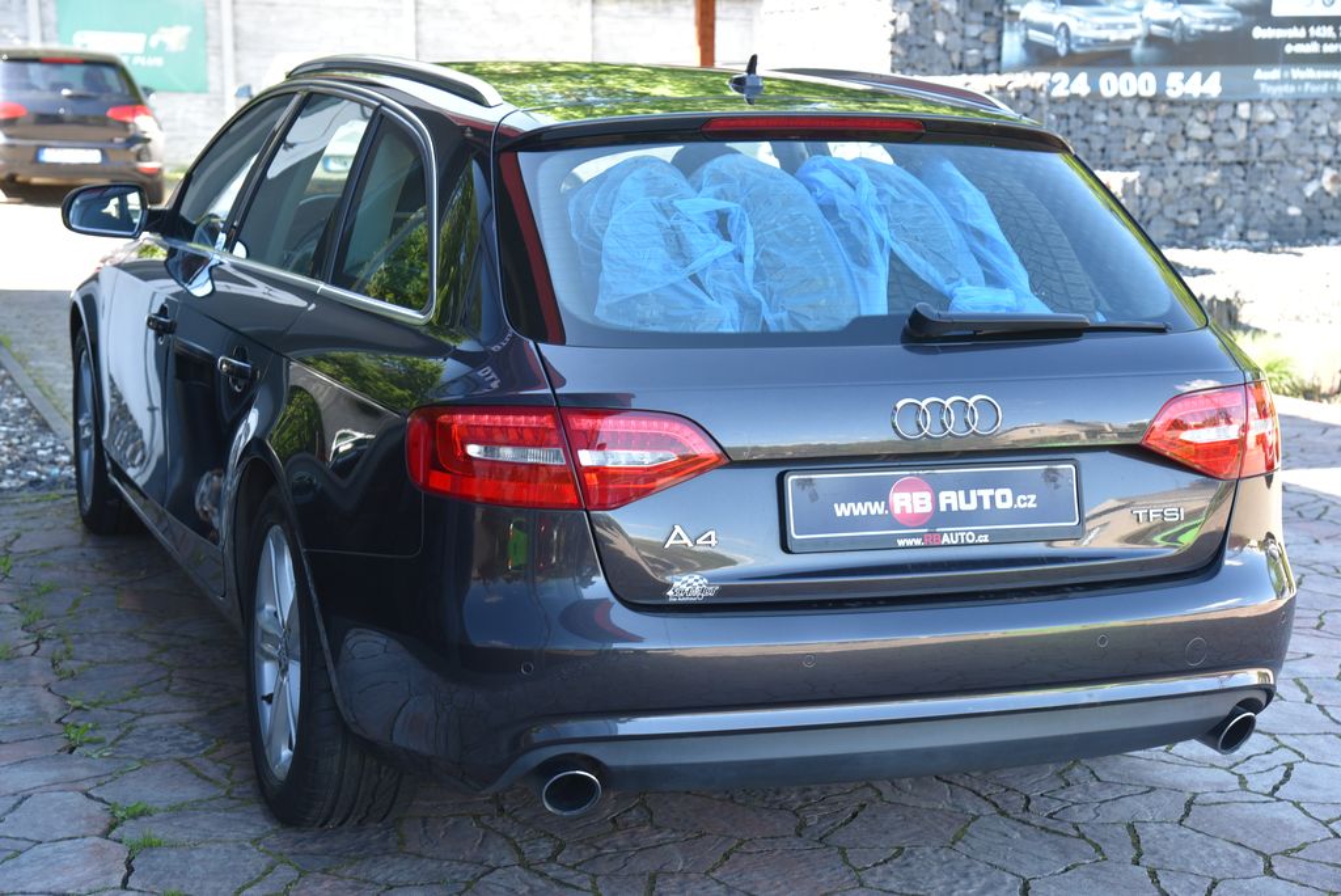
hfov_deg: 32.4
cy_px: 448
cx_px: 670
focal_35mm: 62
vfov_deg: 21.9
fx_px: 2311
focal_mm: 62
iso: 500
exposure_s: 1/100
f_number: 5.6
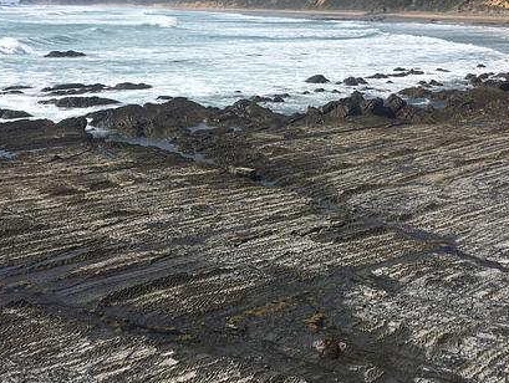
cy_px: 159
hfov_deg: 42.9
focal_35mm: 44
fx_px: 648
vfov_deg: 32.9
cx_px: 233
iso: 25
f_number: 2.2
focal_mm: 4.15
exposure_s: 1/2404
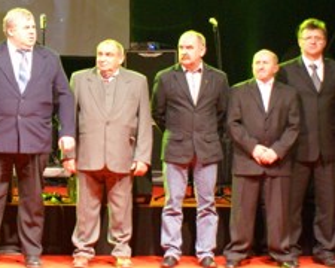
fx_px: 1041
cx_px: 0
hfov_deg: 17.8
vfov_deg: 14.7
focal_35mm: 105
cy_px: 122
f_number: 4.5
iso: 800
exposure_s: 1/15
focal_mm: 24
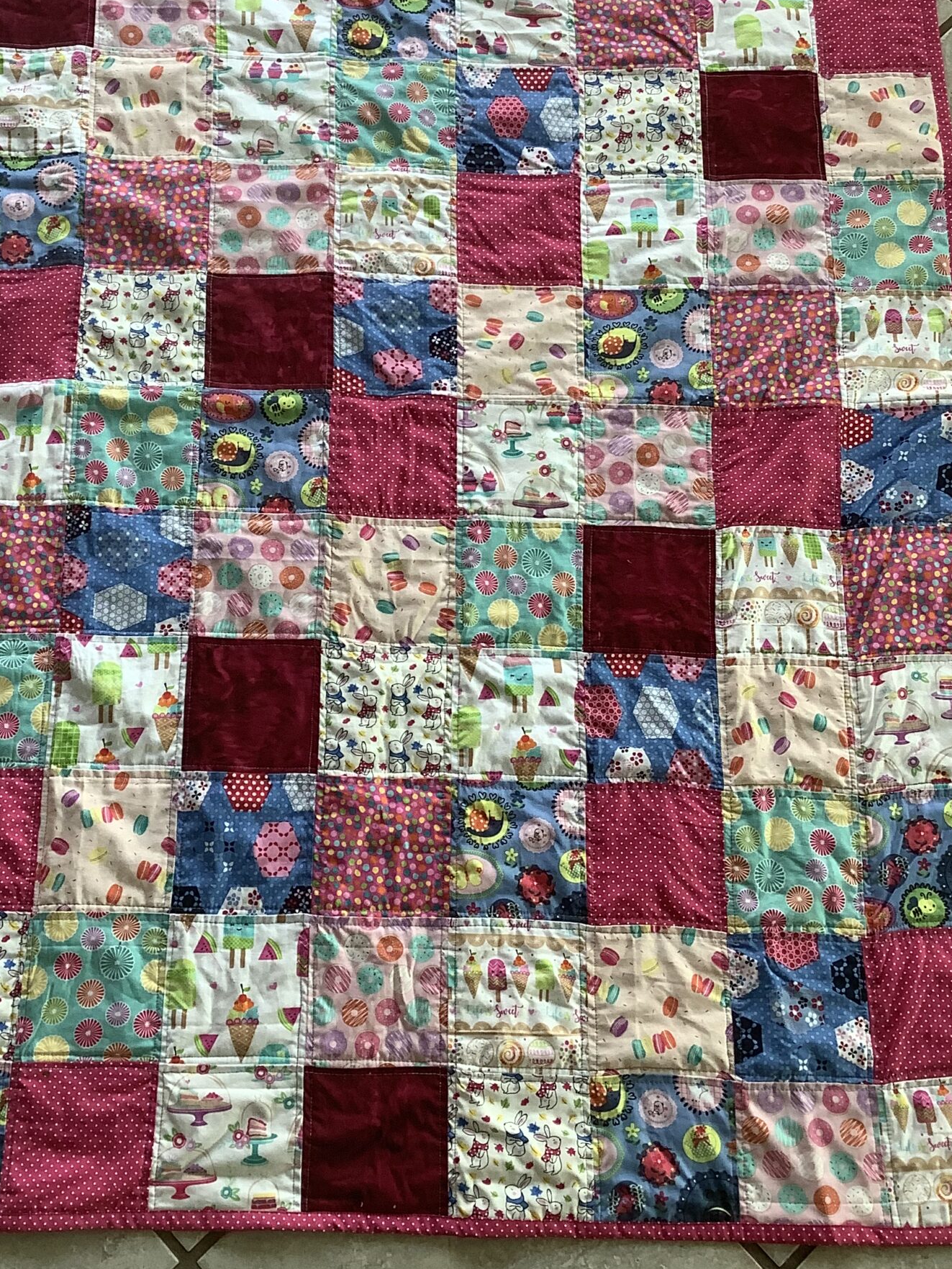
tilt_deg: -72.4
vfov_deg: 41.9
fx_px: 1650
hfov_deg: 32.1
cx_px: 368
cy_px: 516
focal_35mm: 45
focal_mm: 3.3
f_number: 2.4
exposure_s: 1/60
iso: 50
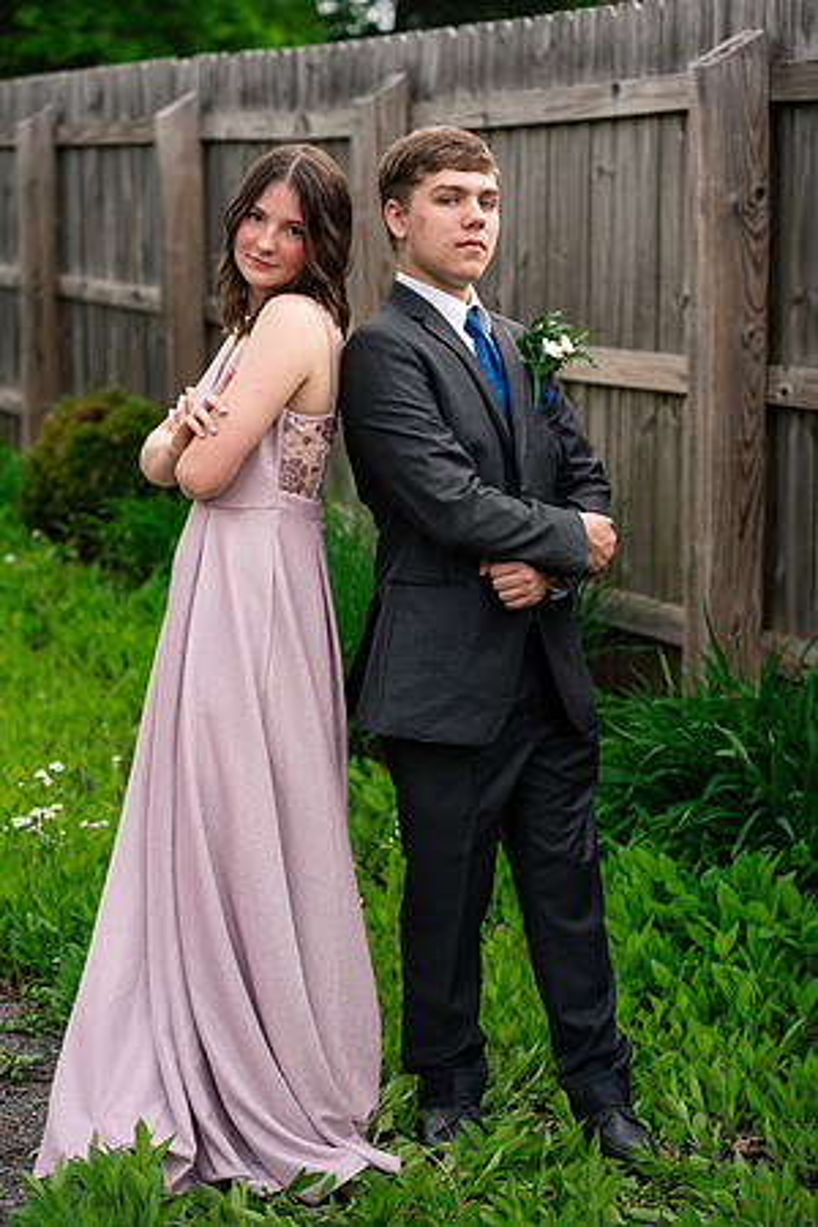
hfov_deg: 16.1
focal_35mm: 85
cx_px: 409
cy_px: 614
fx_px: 2897
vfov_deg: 23.9
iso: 400
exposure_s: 1/800
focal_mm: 85
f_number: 3.5
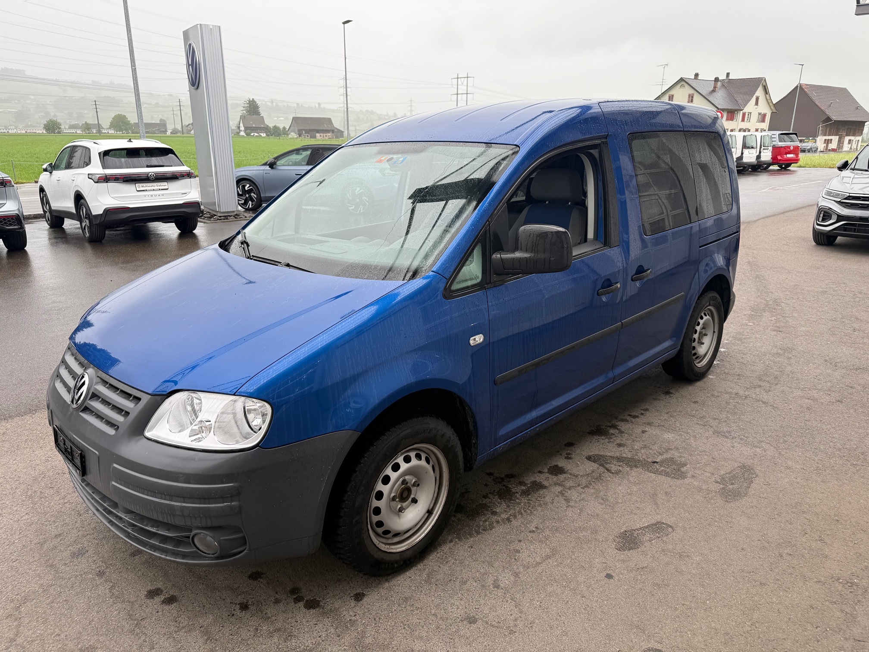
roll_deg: -1.1
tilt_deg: -16.6
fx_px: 602
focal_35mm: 24
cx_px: 434
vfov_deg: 56.8
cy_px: 326
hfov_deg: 71.6
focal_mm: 6.76
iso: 80
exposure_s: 1/403
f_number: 1.78
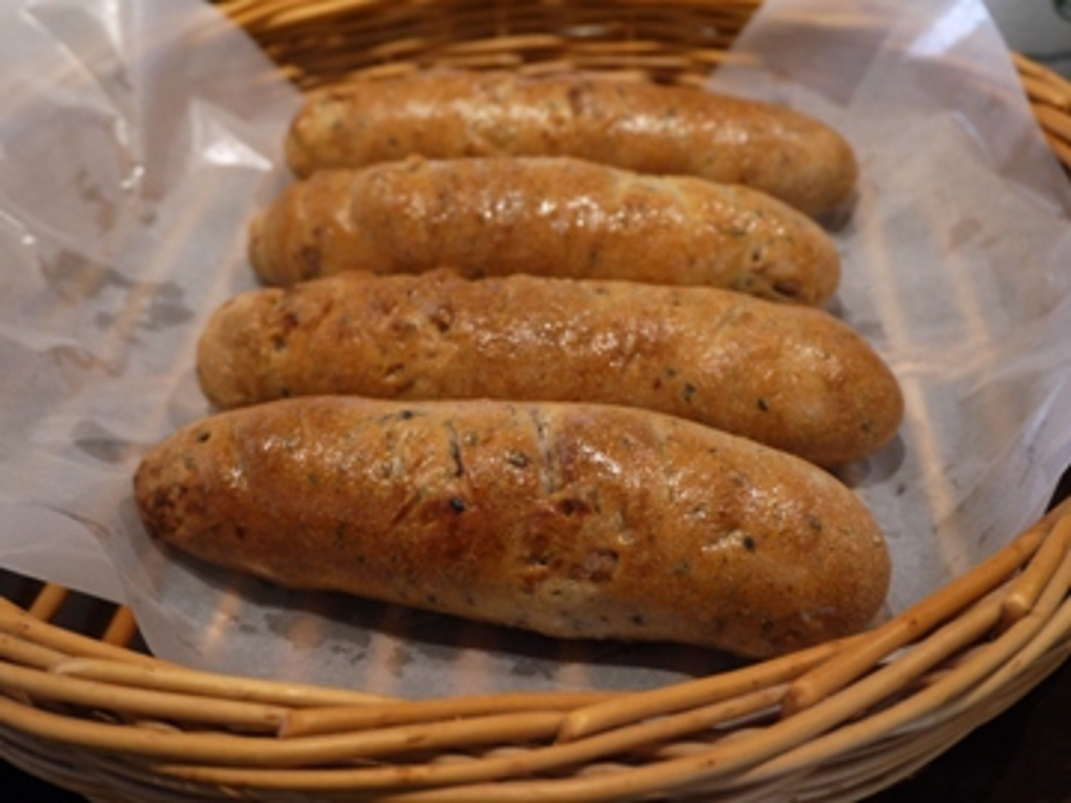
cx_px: 536
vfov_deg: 32.9
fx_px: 1361
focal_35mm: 44
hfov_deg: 42.9
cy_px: 402
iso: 800
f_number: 4.7
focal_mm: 22
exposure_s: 1/60
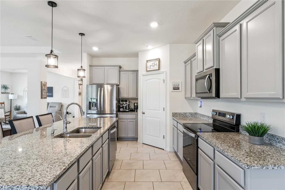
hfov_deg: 85.4
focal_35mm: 20
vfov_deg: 63.2
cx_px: 142
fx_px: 154
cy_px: 95
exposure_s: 1/30
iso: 1600
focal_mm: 13
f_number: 11
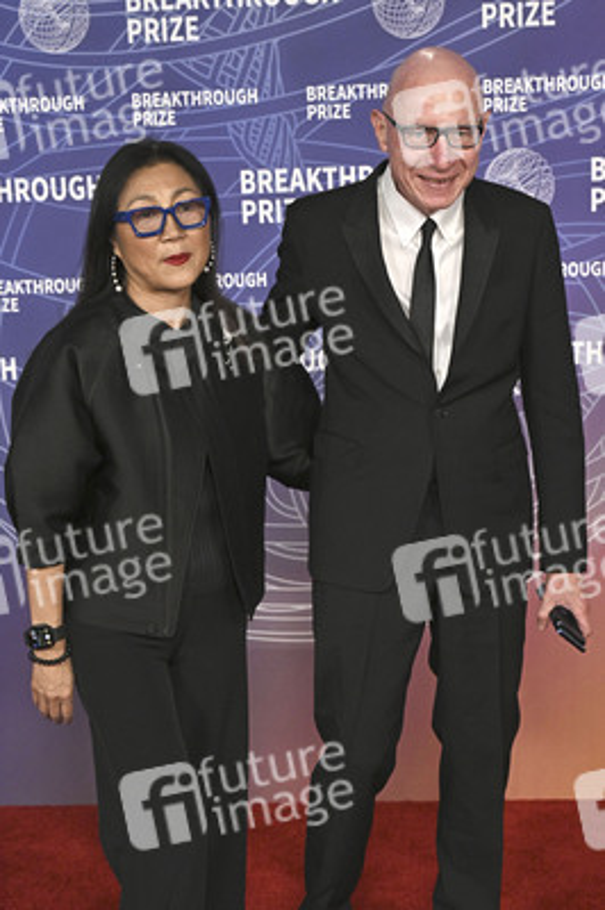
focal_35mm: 47
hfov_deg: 28.6
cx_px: 302
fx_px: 1187
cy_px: 455
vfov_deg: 41.9
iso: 2000
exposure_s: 1/320
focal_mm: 47
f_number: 4.5
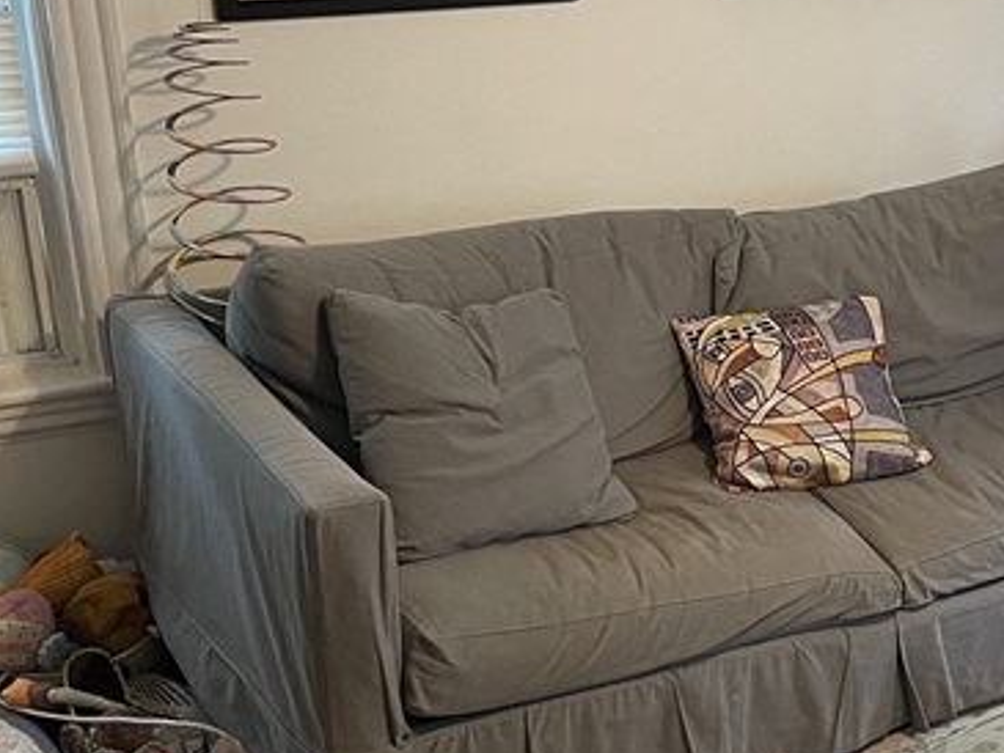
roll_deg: -6.7
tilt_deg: -30.9
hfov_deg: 24.9
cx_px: 1098
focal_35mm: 73
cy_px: 660
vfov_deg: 19.8
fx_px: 2118
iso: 200
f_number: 1.6
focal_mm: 4.2
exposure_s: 1/60
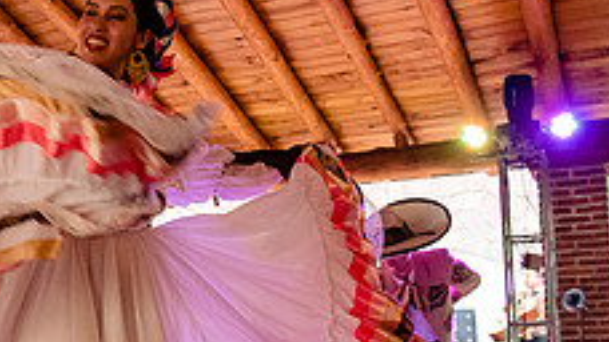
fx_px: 1033
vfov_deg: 18.7
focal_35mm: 64
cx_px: -19
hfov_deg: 30.2
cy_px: 263
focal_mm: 24
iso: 5000
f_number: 4
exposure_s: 1/250
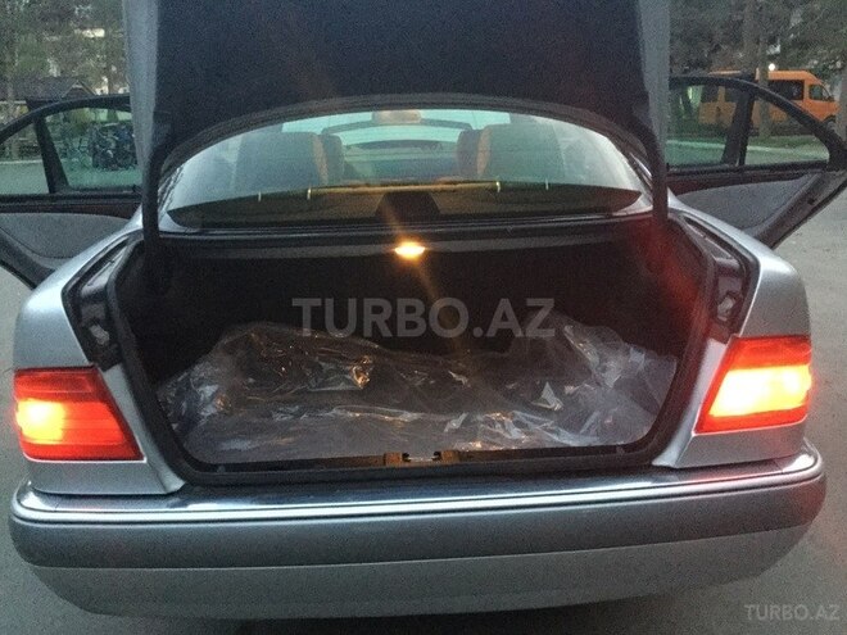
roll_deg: +1.7
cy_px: 318
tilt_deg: -14.8
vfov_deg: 45.4
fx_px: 759
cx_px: 424
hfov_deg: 58.4
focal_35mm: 31
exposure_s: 1/17
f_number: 2.4
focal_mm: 3.3
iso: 640
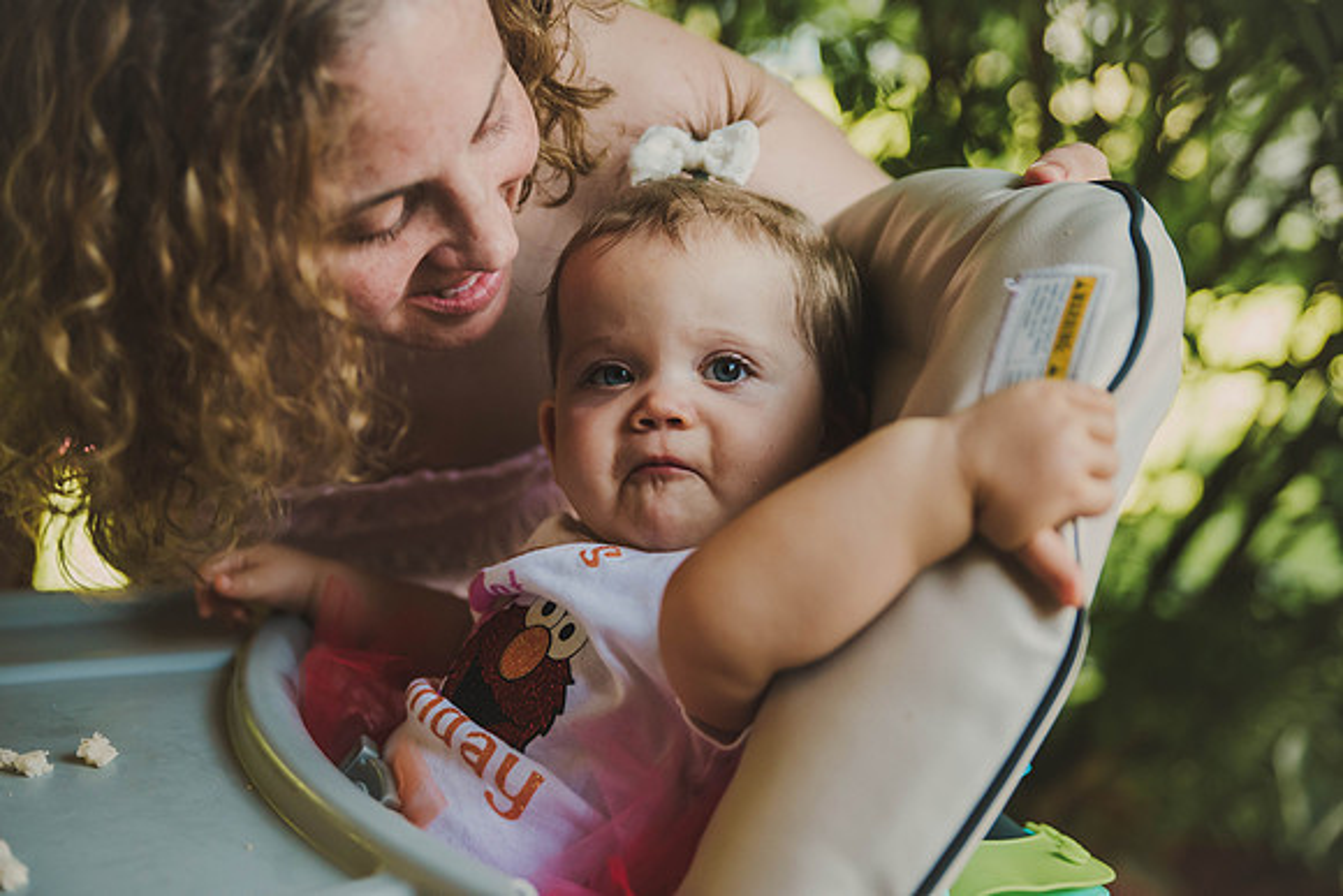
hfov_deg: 38.2
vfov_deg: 26.0
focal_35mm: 52
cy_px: 448
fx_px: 1940
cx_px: 672
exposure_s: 1/640
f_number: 2.8
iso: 1250
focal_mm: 52
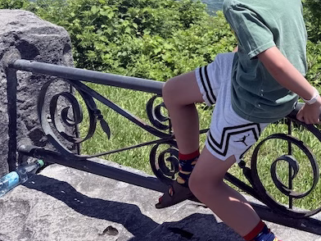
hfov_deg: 35.2
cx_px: 323
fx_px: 454
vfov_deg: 28.1
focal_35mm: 49
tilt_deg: -9.2
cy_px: 7
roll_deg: +1.9
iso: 80
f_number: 1.78
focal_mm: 6.76
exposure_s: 1/6173
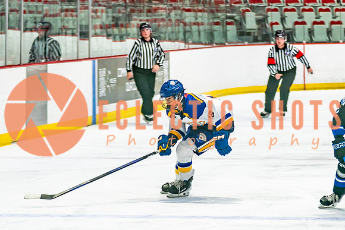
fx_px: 2470
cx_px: 190
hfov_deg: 8.0
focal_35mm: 258
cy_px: 155
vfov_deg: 5.3
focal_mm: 102
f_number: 2.8
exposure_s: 1/640
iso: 320
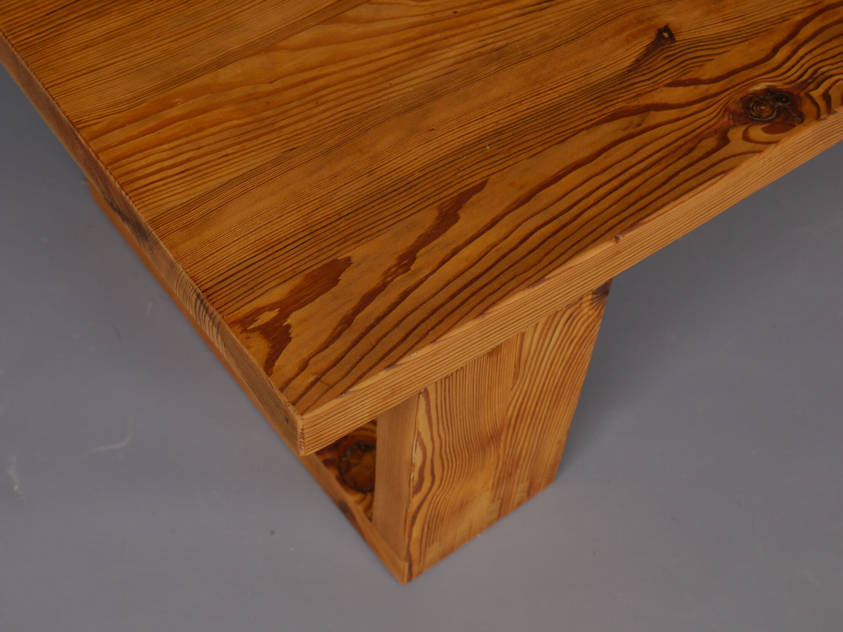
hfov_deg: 33.2
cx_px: 422
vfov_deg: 25.2
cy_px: 316
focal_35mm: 58
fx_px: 1412
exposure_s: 1/40
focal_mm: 29
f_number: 5.2
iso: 100
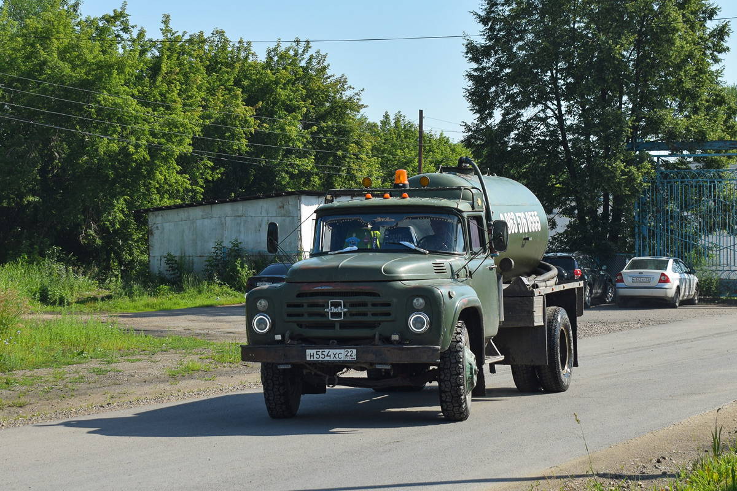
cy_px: 246
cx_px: 368
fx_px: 1167
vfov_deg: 23.8
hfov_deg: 35.1
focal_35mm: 57
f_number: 6.3
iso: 200
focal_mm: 38
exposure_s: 1/800
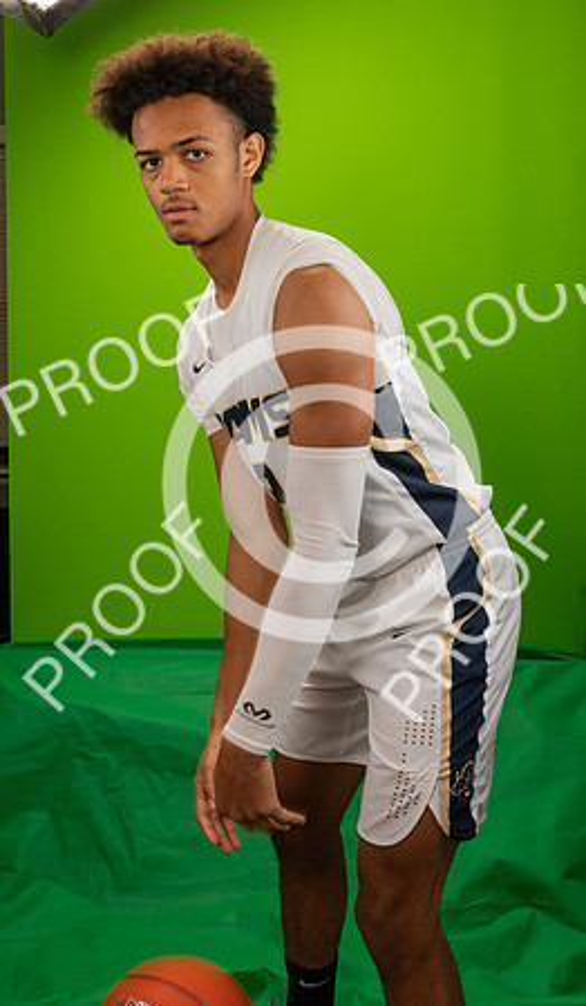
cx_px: 268
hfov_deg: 26.9
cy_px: 396
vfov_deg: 44.4
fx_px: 1227
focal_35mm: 46
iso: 800
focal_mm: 24
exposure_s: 1/60
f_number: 18
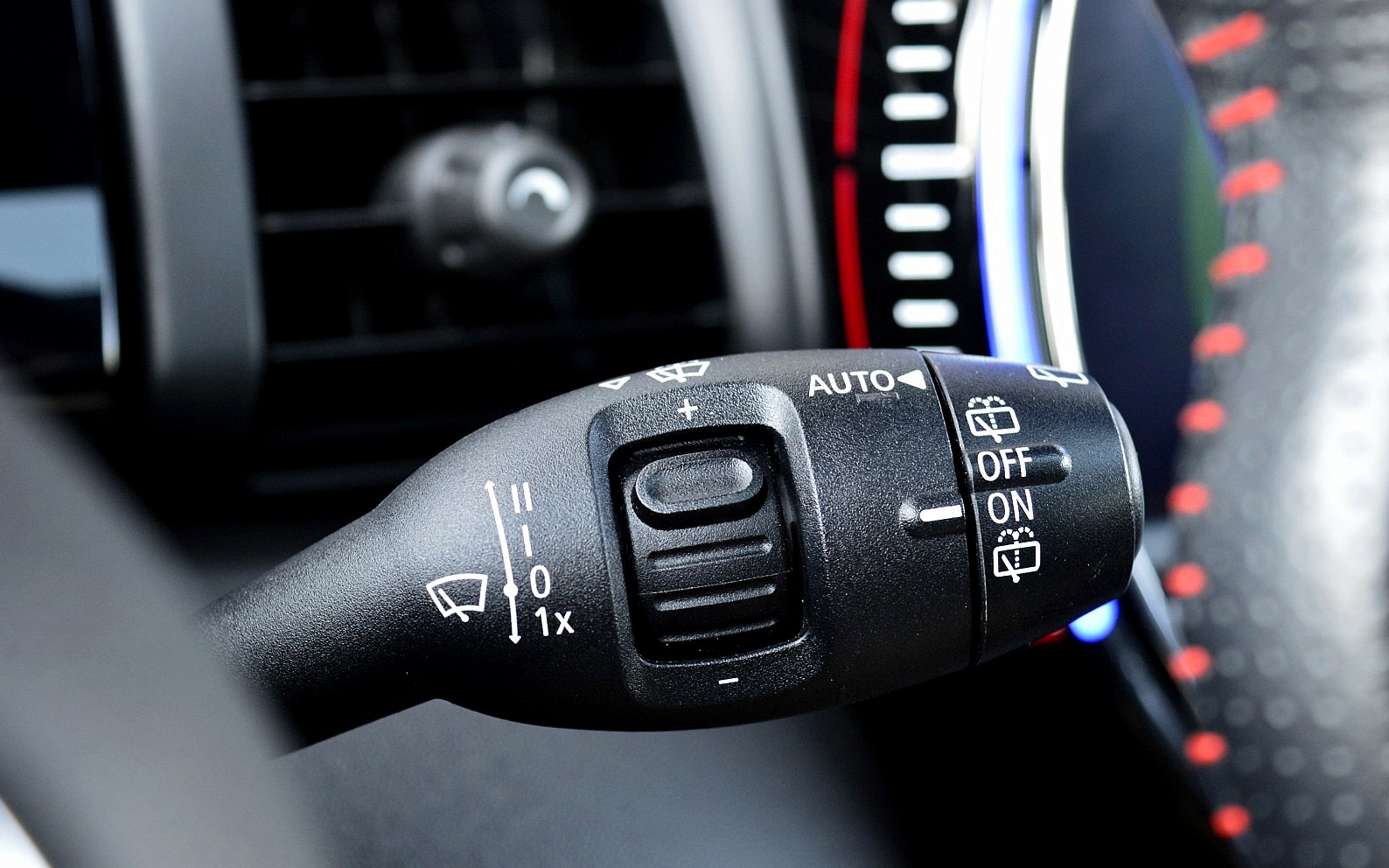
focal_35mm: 75
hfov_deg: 27.5
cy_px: 410
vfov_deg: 17.4
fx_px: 2839
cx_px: 685
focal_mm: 48
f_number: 5.3
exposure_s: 1/30
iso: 800
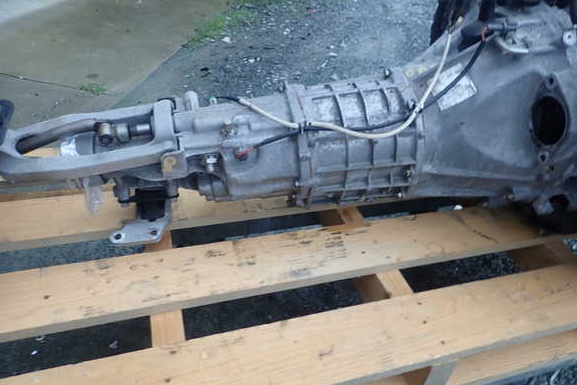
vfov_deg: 47.9
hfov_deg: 67.4
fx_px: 433
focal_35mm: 27
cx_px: 295
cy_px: 203
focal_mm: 4.5
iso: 100
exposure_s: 1/80
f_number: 2.8
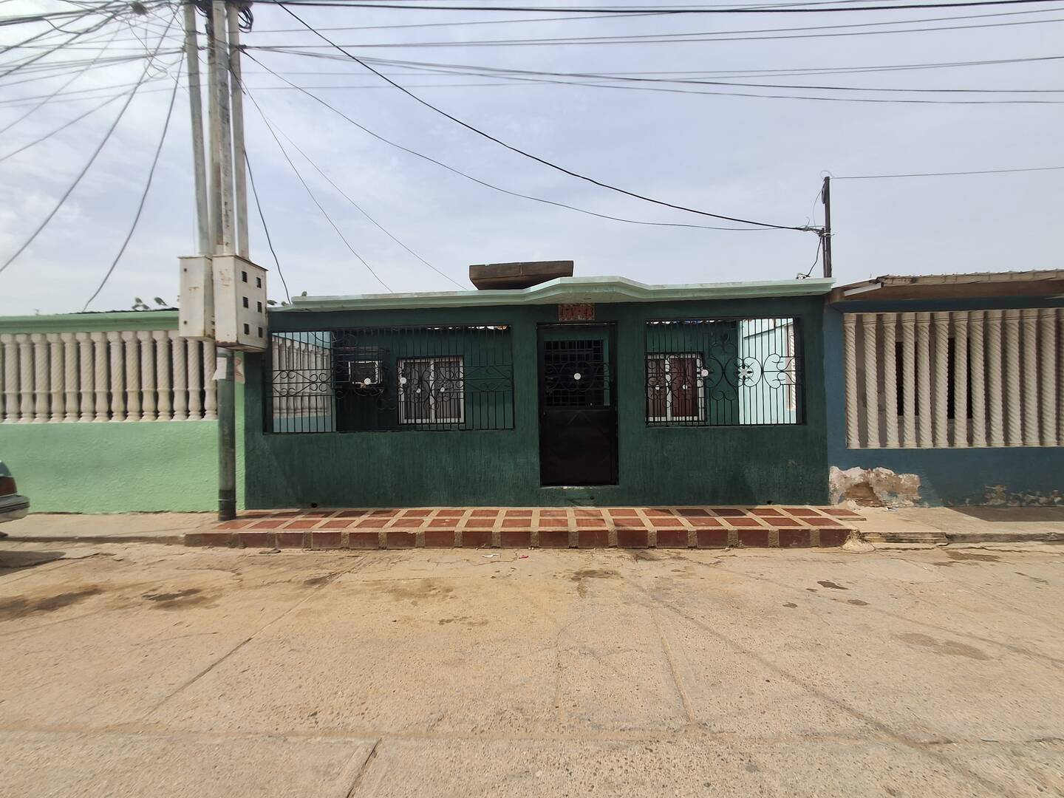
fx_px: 492
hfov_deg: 94.5
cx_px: 532
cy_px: 399
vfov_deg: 78.1
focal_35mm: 16
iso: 40
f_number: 2.2
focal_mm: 1.64
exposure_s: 1/2114
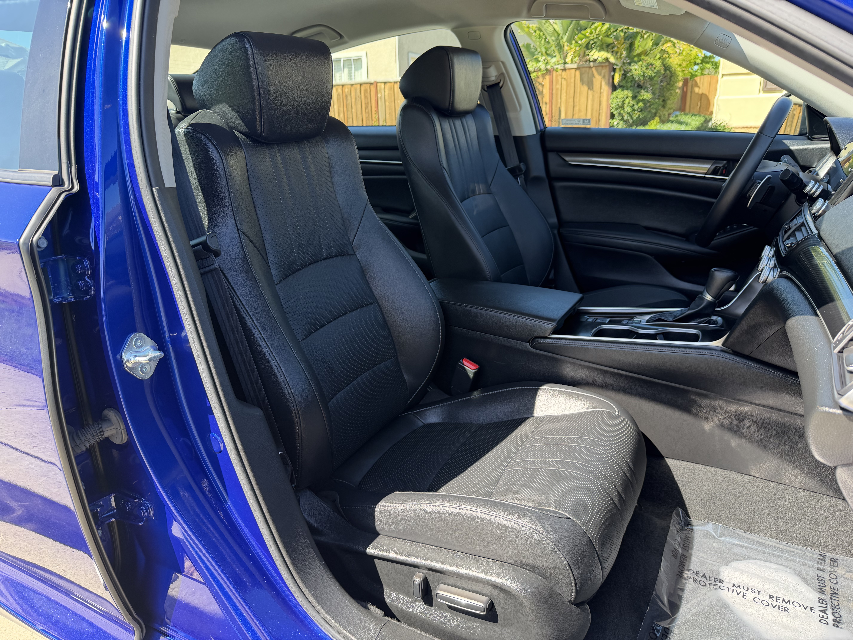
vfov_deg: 56.8
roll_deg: +1.2
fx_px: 591
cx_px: 426
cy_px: 320
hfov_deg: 71.6
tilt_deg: -16.2
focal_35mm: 24
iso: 100
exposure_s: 1/297
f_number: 1.78
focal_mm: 6.76
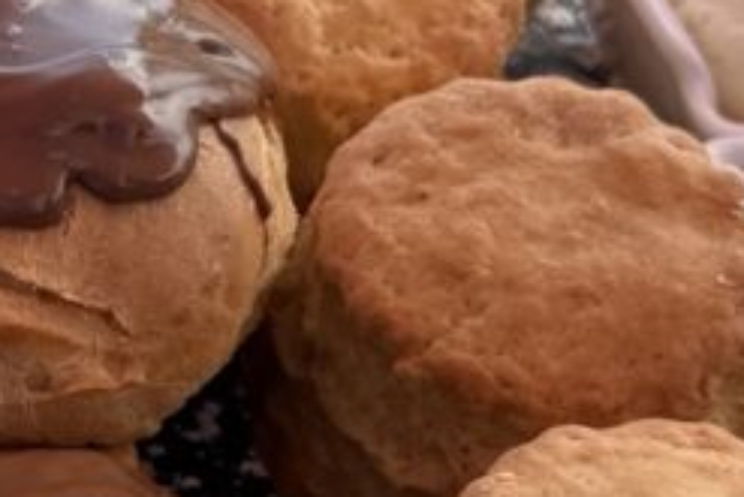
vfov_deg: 10.0
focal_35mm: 138
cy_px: 283
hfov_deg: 14.3
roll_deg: -6.0
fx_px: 2854
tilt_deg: -43.1
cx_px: -221
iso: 80
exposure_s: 1/3145
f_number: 1.78
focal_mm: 6.76
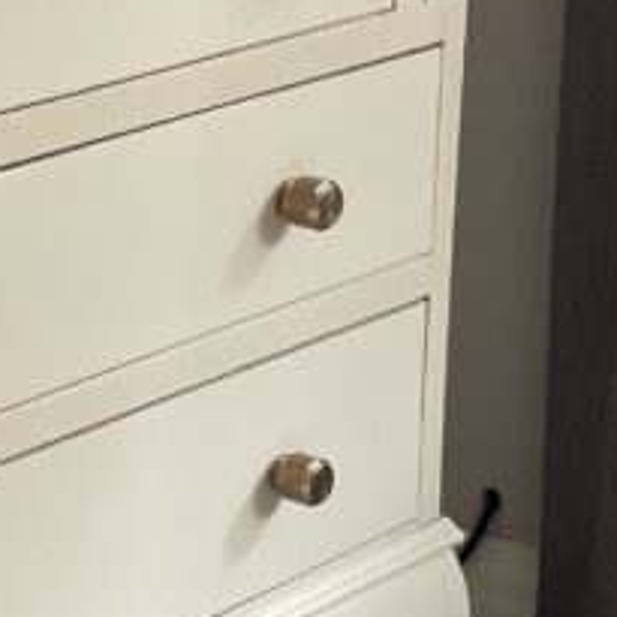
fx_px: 2319
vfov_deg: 15.2
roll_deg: +3.2
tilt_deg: -18.7
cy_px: 349
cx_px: -307
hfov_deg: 14.2
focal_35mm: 115
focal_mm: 4.2
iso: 100
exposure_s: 1/121
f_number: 1.6
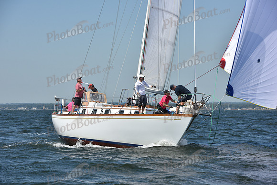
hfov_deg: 16.4
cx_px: 138
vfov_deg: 11.0
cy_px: 92
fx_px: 962
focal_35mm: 125
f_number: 9
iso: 250
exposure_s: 1/1250
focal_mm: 125
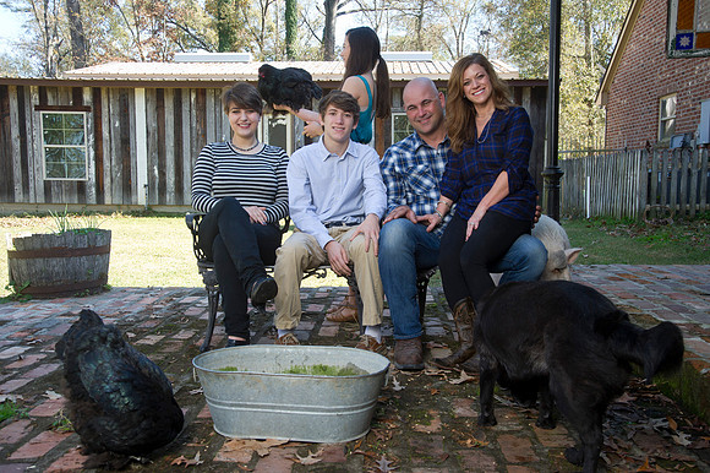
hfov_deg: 54.5
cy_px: 236
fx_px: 690
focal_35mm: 35
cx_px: 355
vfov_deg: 37.8
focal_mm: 35
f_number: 9
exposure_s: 1/100
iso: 400
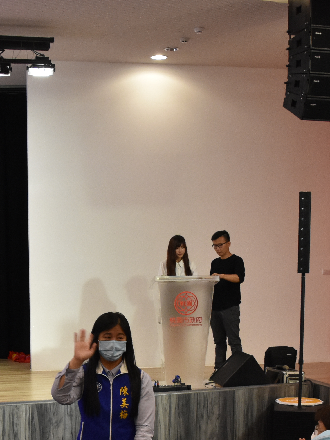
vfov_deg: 29.0
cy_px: 363
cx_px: 90
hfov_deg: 22.4
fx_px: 826
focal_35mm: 65
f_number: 6.3
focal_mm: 18
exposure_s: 1/160
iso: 1600
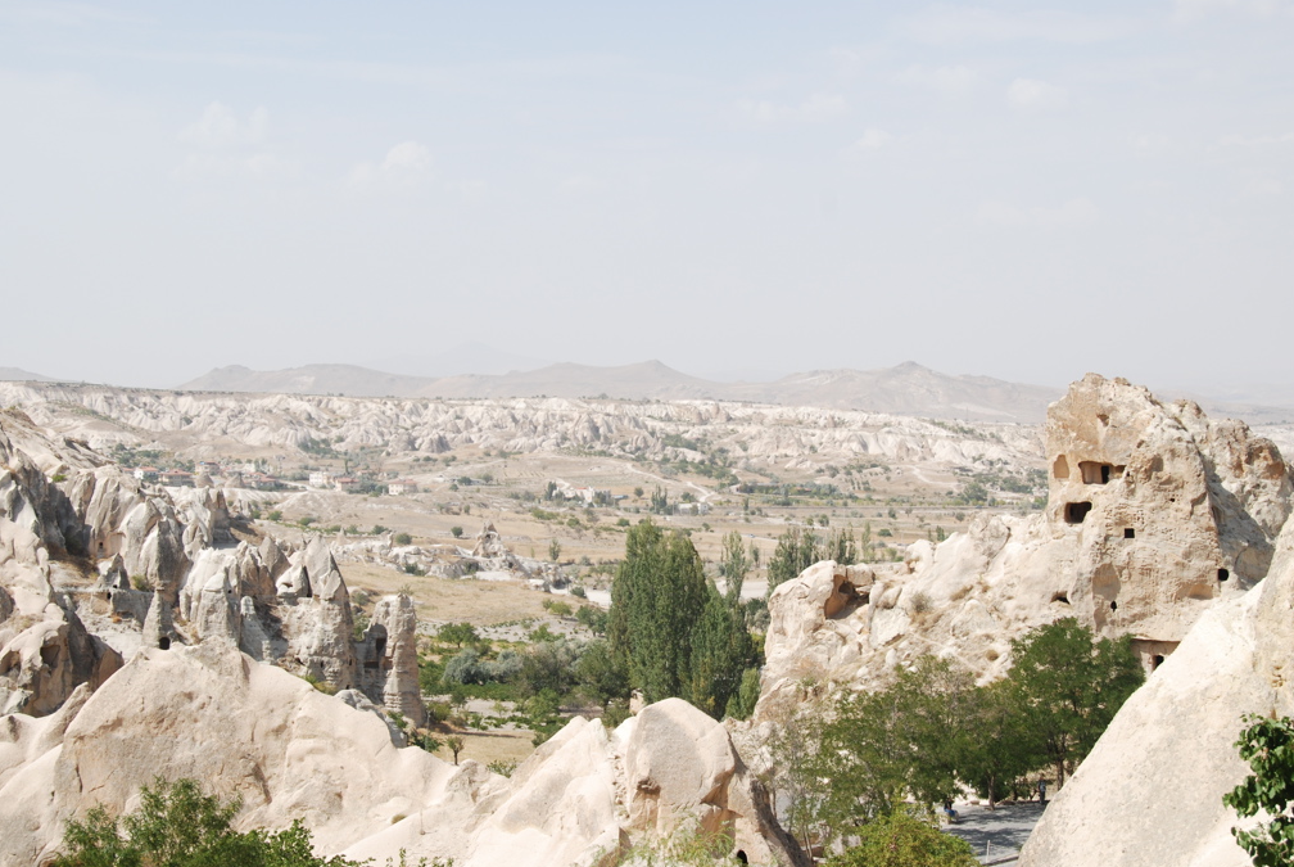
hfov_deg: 28.8
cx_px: 654
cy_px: 439
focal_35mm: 70
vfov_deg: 19.5
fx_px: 2519
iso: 200
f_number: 10
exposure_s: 1/400
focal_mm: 46
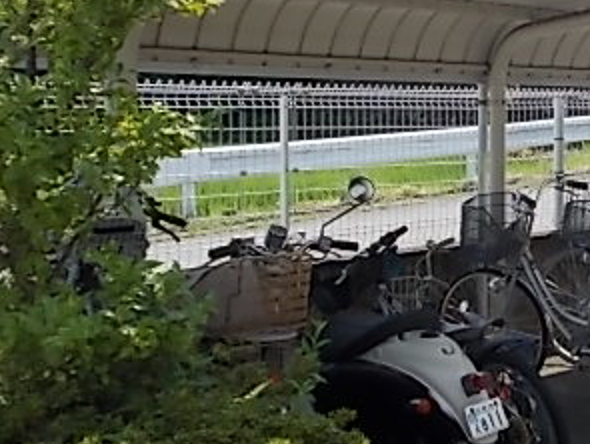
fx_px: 1109
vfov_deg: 22.6
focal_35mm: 65
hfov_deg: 28.2
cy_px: 170
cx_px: 574
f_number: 3.4
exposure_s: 1/500
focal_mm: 5.3
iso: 80
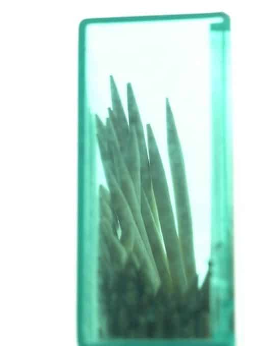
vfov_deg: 15.3
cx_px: 130
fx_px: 1292
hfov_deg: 11.5
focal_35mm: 129
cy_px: 173
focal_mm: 27.3
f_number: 5
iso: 400
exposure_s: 1/25
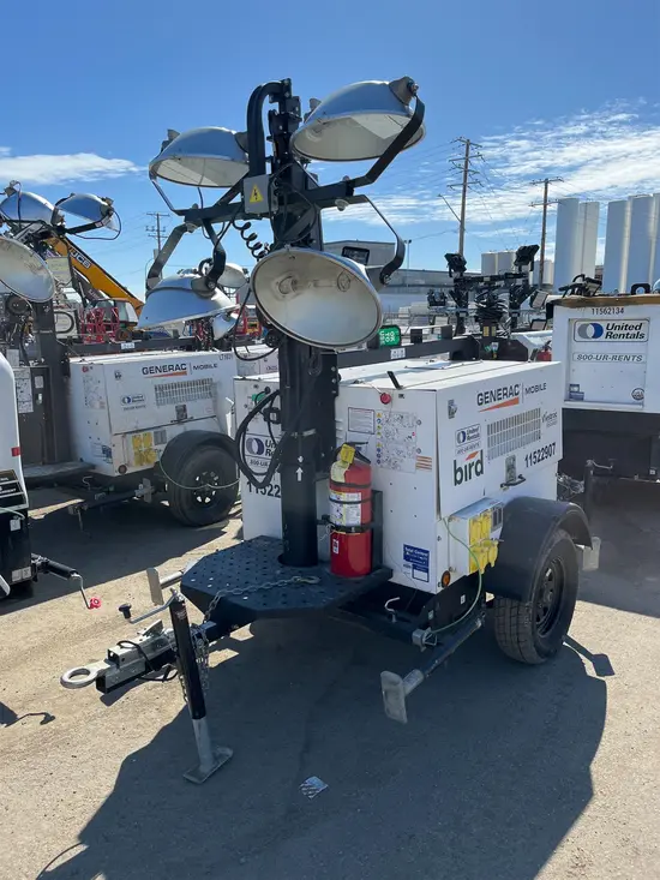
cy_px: 440
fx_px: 661
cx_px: 330
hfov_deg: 53.1
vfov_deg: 67.3
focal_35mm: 26
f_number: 1.6
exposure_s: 1/4016
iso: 50
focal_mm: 5.1
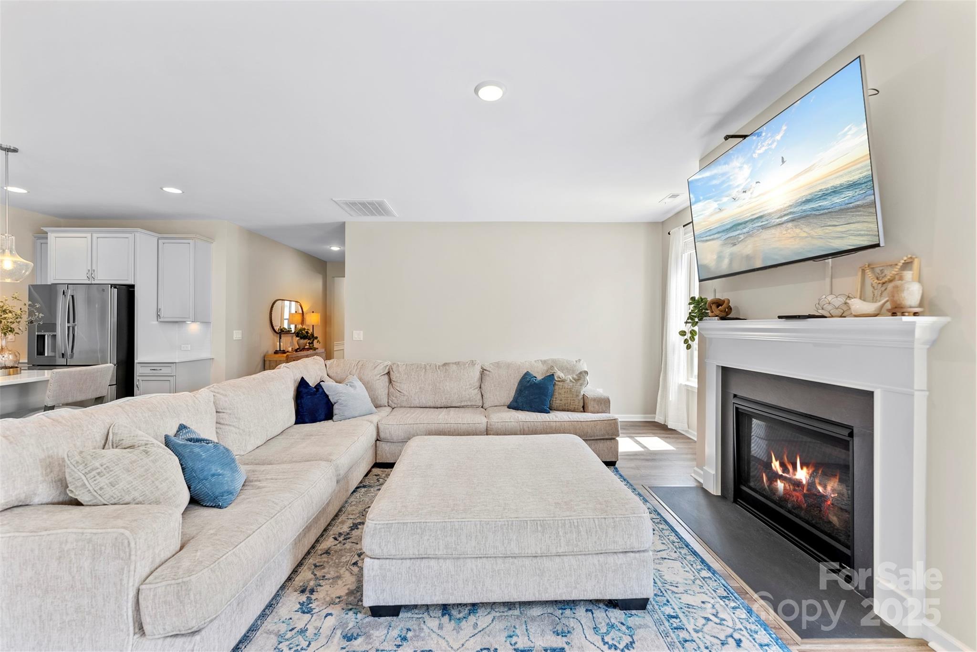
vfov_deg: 81.3
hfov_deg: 104.2
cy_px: 326
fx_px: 380
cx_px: 488
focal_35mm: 14
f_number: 4
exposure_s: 1/8
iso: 125
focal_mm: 14
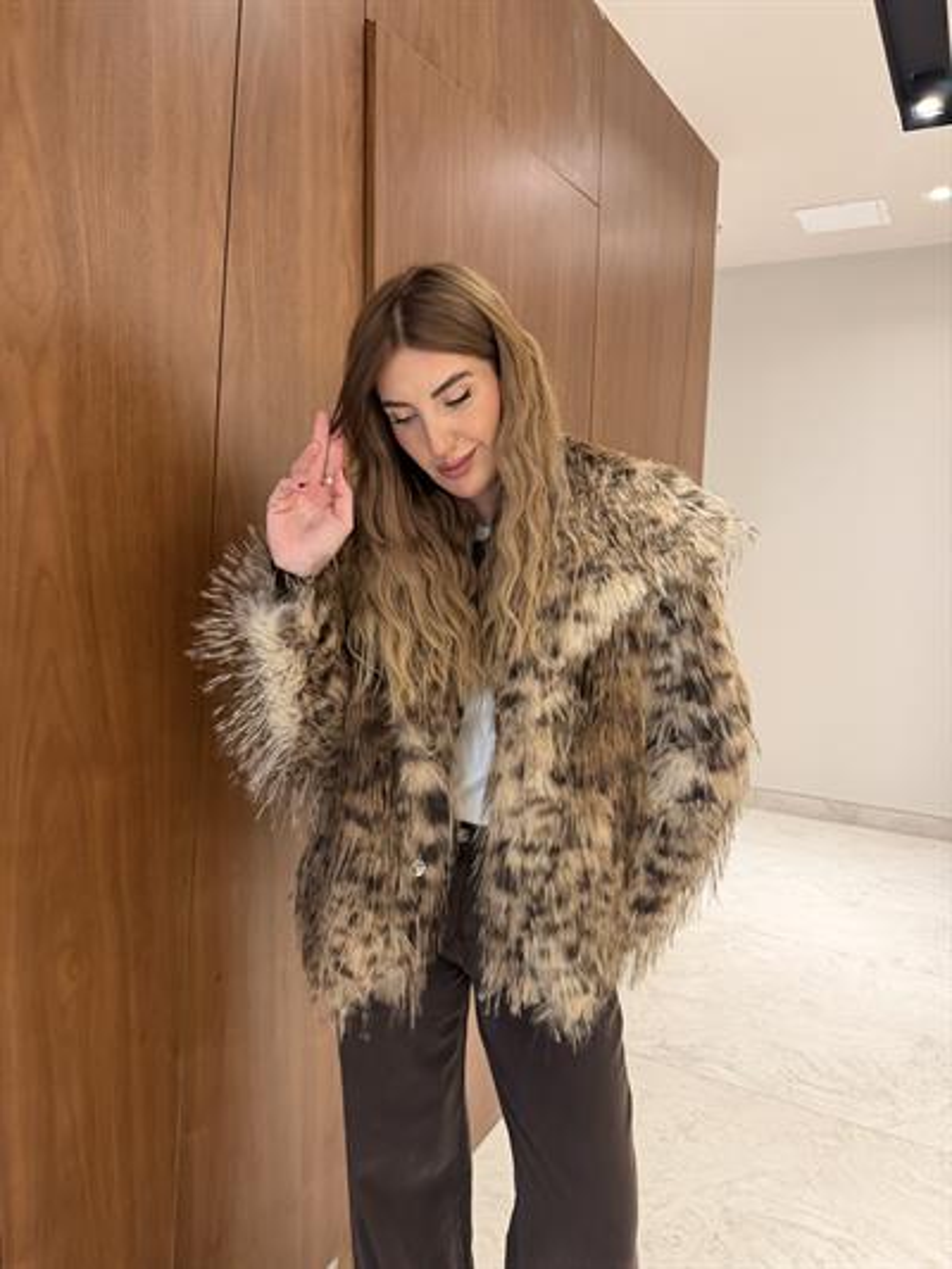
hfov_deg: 56.8
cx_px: 476
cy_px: 634
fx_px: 880
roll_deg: -1.2
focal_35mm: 24
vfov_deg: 71.6
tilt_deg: -7.1
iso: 640
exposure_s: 1/33
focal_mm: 6.76
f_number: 1.78
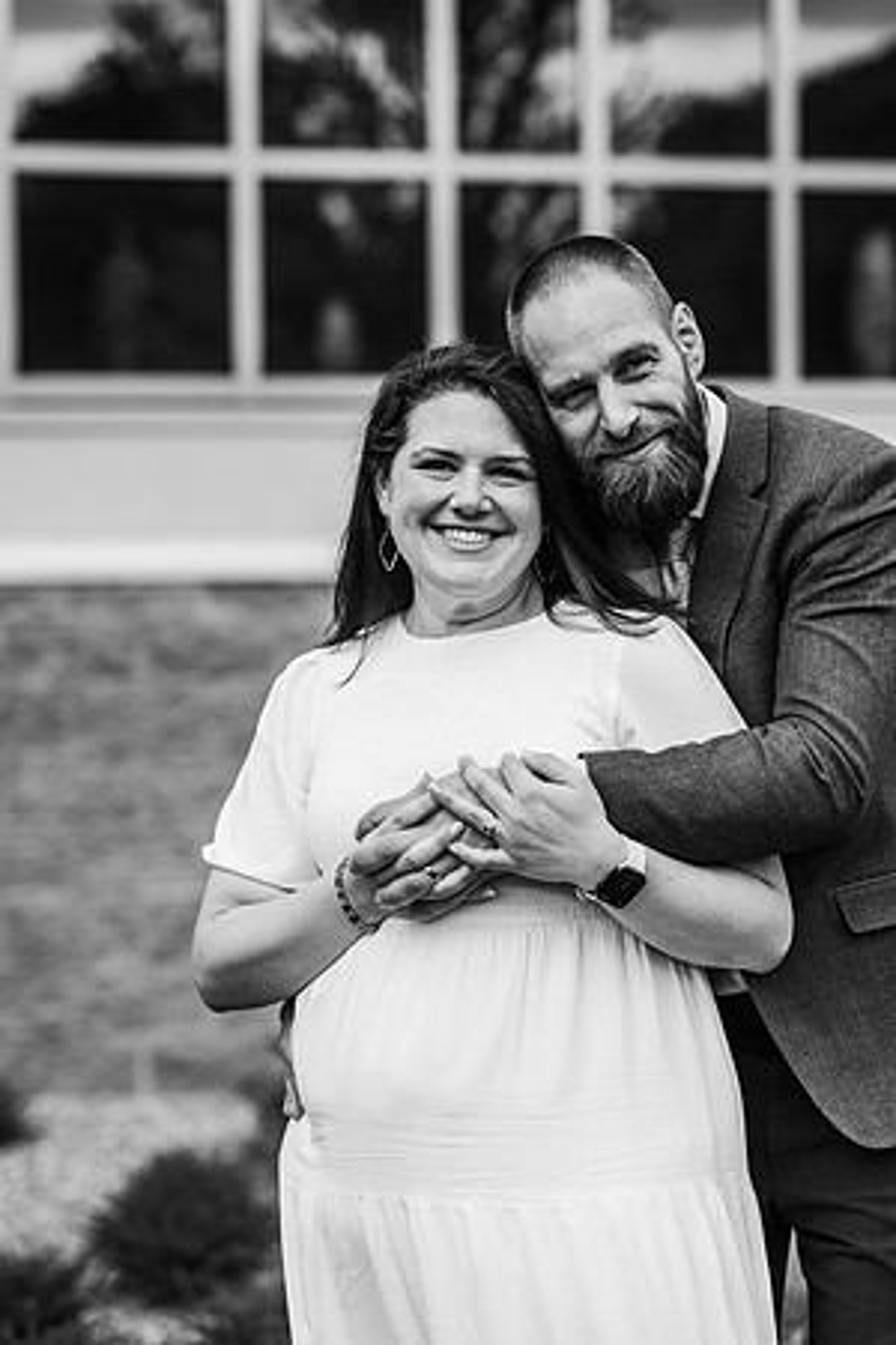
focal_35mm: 85
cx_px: 448
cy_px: 672
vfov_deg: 23.9
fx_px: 3173
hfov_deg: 16.1
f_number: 2.5
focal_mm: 85
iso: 250
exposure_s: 1/2000
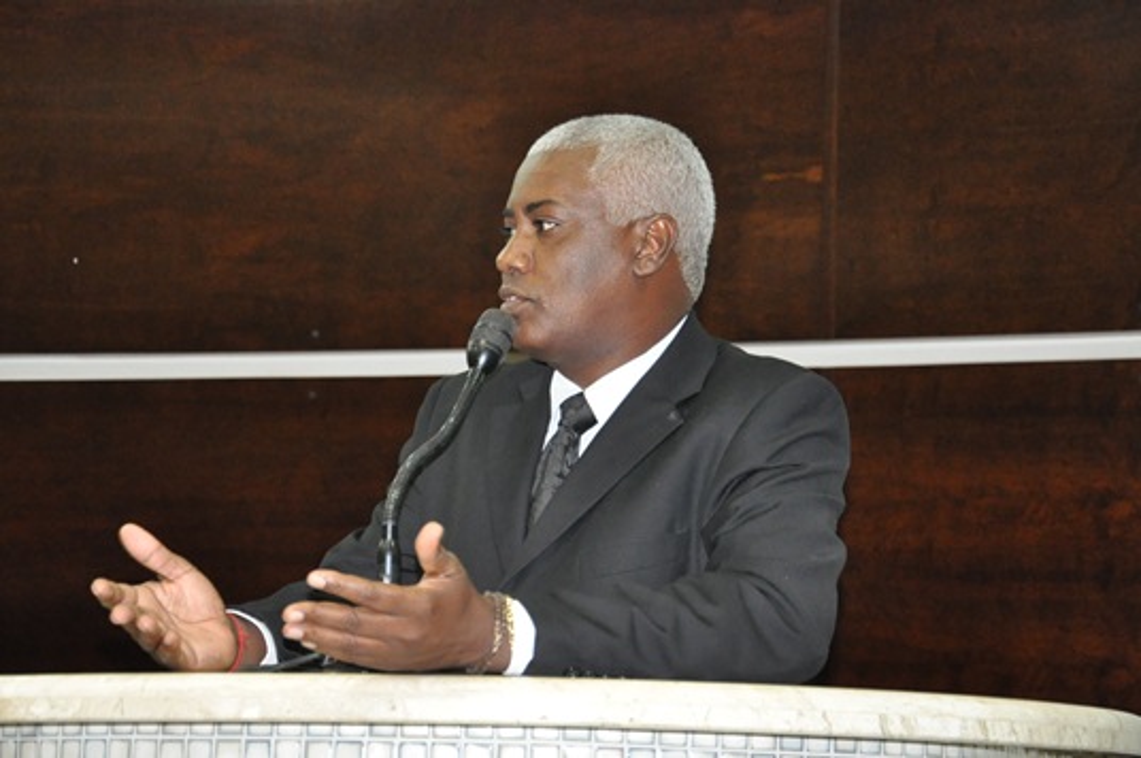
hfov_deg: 23.4
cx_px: 570
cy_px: 379
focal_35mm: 87
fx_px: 2754
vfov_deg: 15.7
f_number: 5.3
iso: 2500
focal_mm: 58
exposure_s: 1/60
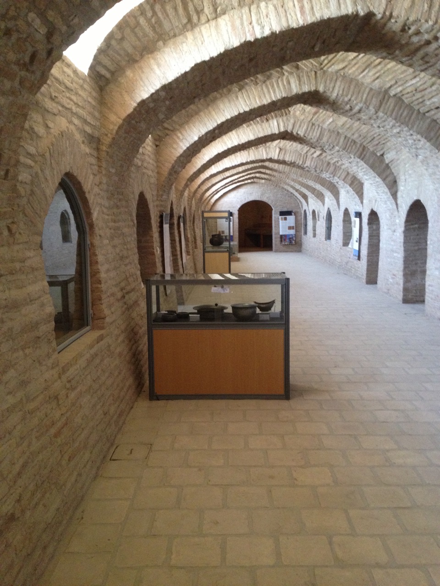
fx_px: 593
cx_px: 220
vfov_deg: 52.6
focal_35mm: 35
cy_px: 293
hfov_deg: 40.7
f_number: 2.4
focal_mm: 4.28
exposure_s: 1/20
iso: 250
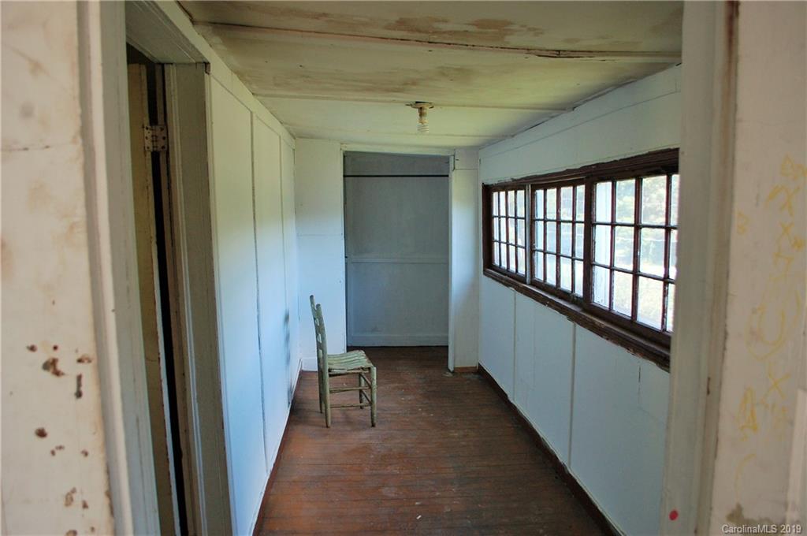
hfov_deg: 67.4
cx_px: 404
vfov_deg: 47.8
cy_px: 268
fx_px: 604
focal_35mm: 27
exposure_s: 1/80
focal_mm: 18
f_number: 4.5
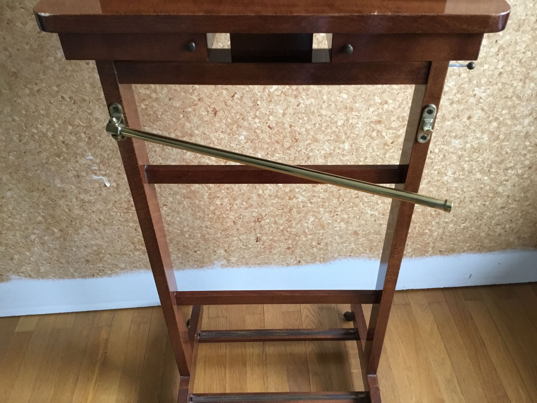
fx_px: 481
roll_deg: +0.1
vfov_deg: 45.4
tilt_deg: -39.7
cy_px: 202
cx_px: 268
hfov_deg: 58.4
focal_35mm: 31
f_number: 2.4
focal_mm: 3.3
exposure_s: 1/30
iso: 125
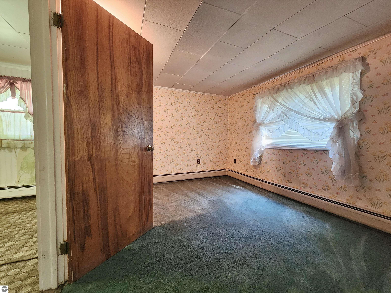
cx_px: 196
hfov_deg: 106.2
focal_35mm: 13
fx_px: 147
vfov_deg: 89.9
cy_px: 146
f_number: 2.2
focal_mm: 2.2
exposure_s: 1/30
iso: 400
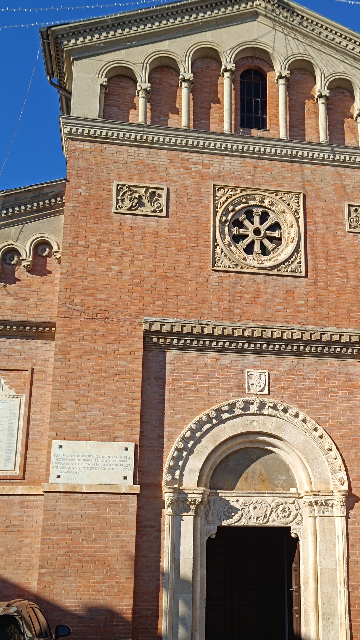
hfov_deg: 37.2
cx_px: 251
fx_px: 526
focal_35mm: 31
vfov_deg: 62.2
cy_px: 378
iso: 53
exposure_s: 1/1290
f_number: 1.88
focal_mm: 5.59
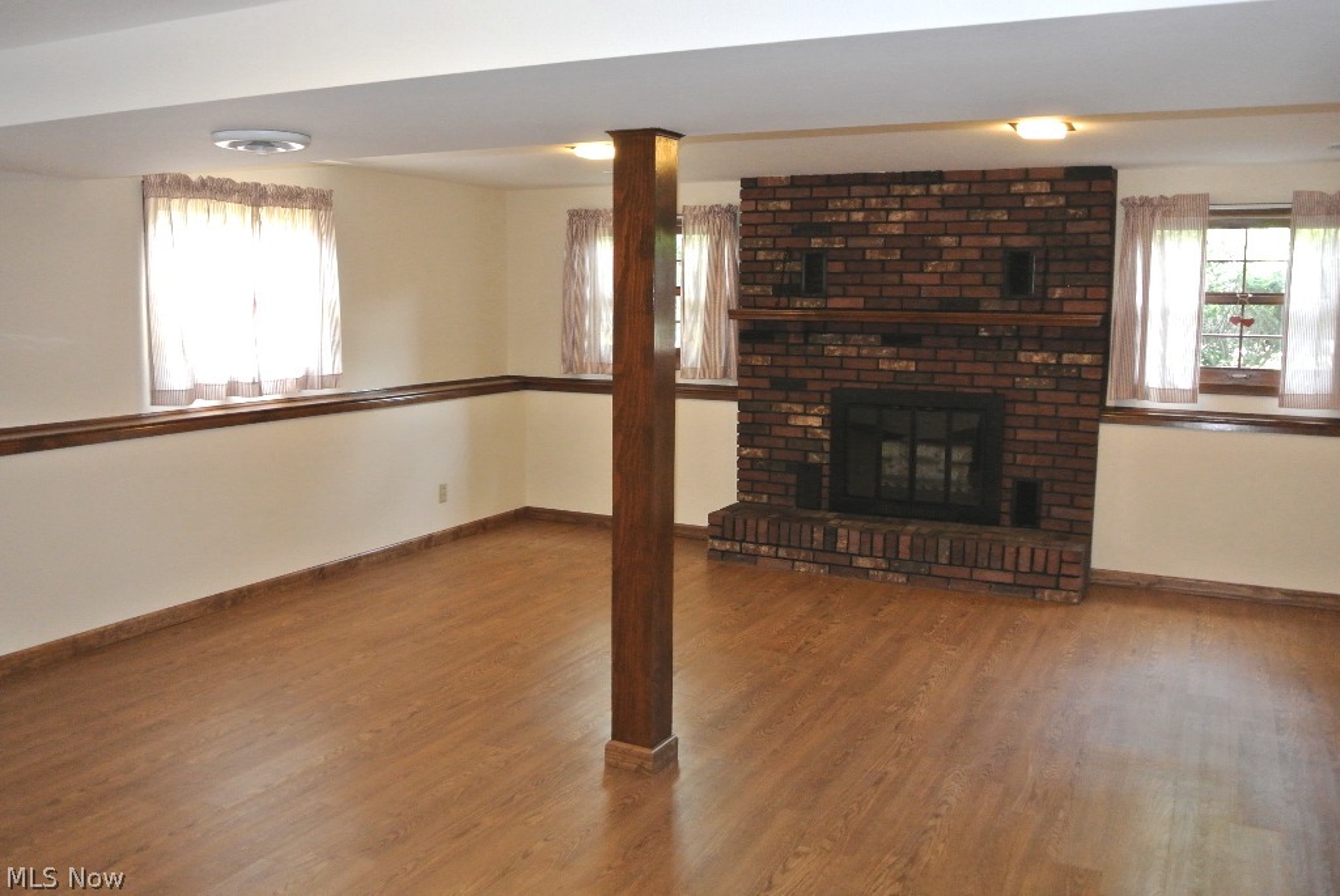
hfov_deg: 63.6
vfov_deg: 45.1
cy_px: 448
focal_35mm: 29
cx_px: 670
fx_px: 1080
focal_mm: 11
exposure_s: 1/60
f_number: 3.5
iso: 900
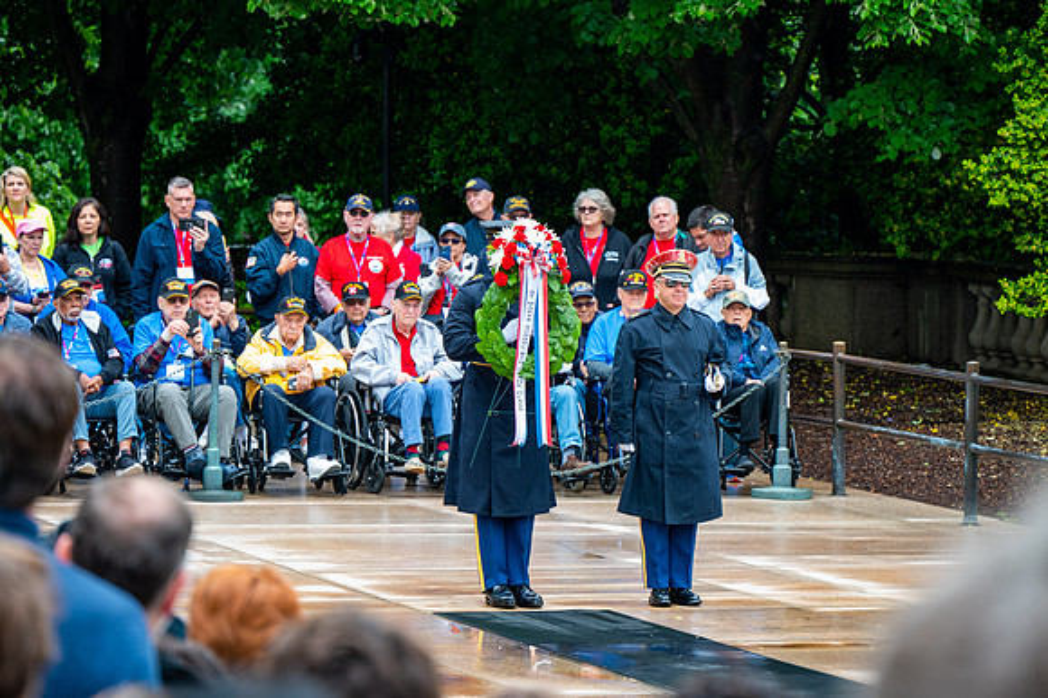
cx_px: 515
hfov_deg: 9.7
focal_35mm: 212
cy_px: 334
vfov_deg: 6.5
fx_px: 6179
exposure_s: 1/100
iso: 500
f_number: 6.3
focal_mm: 200
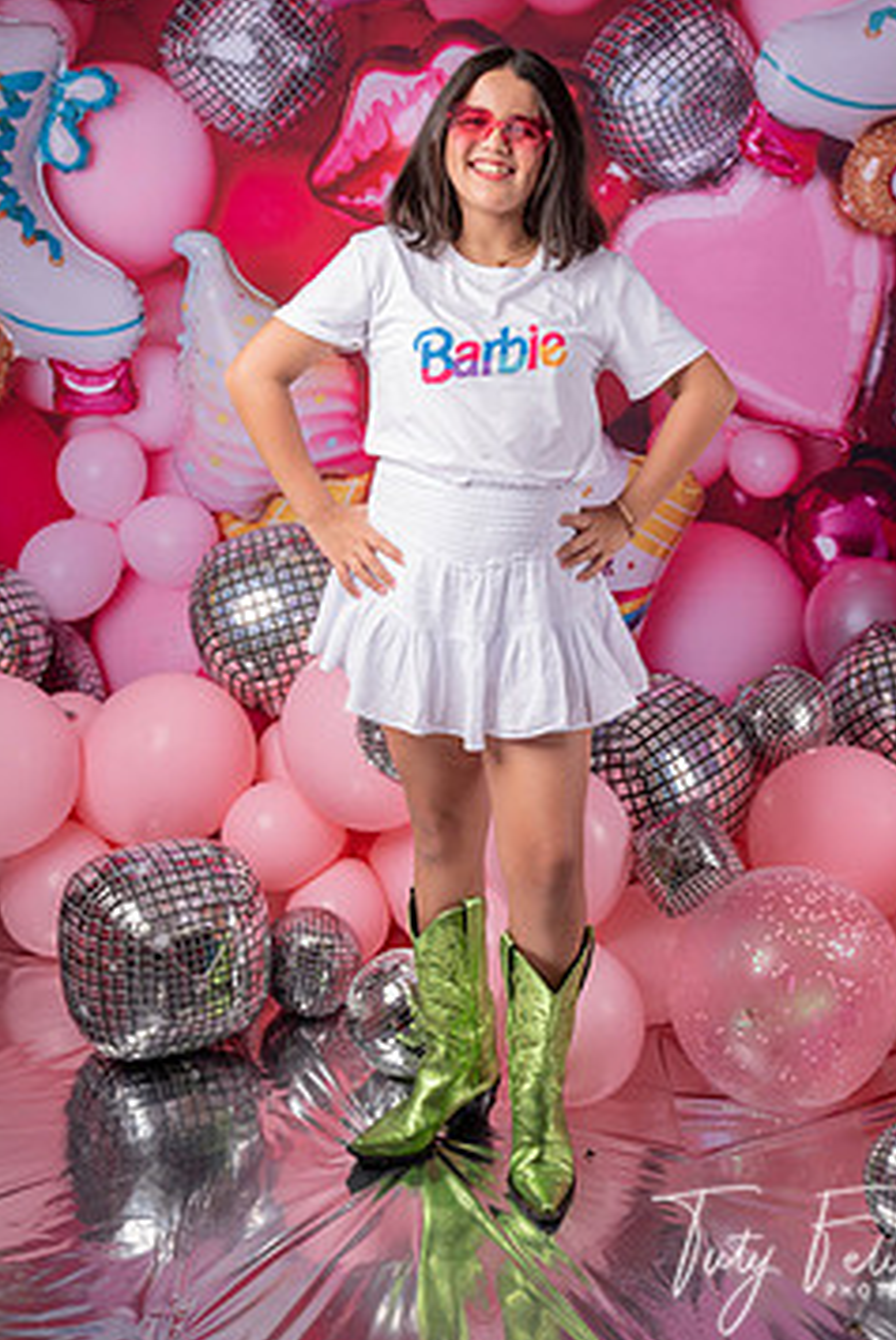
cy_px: 531
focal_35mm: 48
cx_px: 493
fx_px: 1788
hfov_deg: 28.1
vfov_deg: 40.9
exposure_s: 1/200
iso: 125
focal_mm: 38
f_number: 5
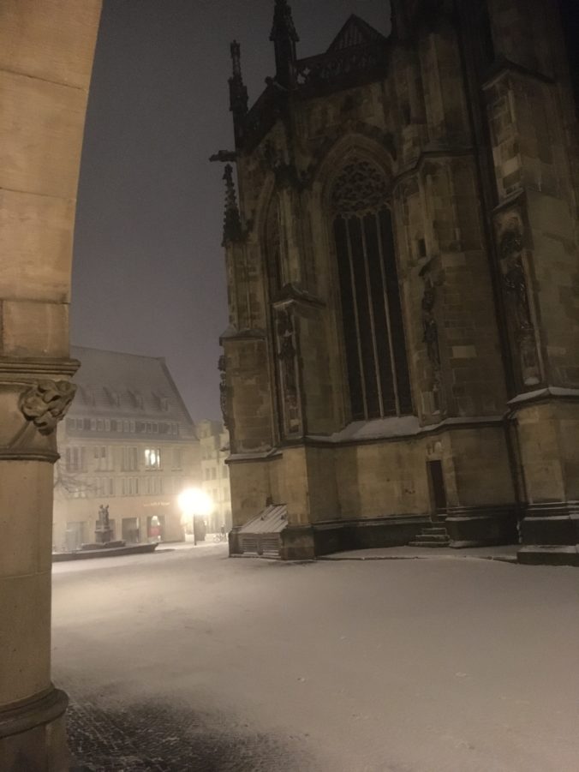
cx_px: 290
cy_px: 386
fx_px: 647
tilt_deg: +10.1
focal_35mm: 29
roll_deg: +5.6
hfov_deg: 48.2
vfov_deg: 61.7
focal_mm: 4.15
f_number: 2.2
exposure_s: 1/17
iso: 800
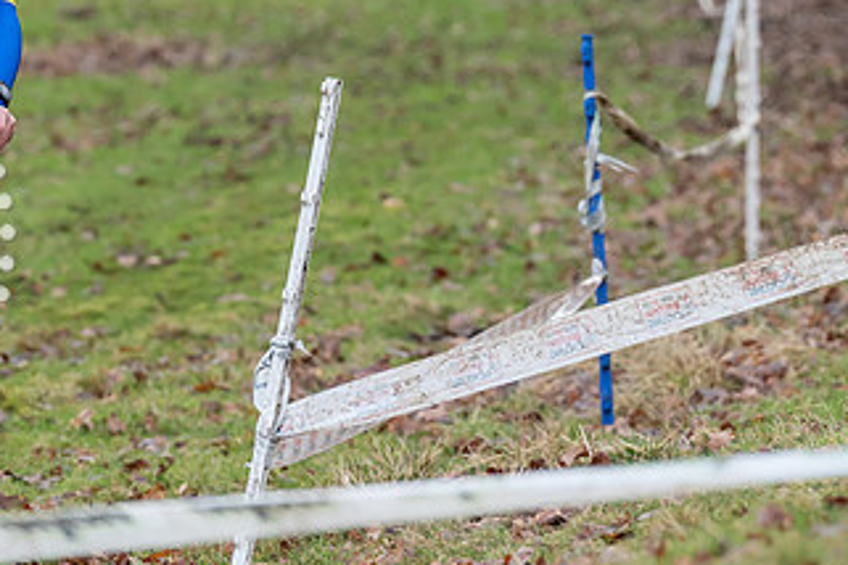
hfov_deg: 4.8
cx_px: -106
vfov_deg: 3.2
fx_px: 10152
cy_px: -116
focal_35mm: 431
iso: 800
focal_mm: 167
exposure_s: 1/1000
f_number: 4.5
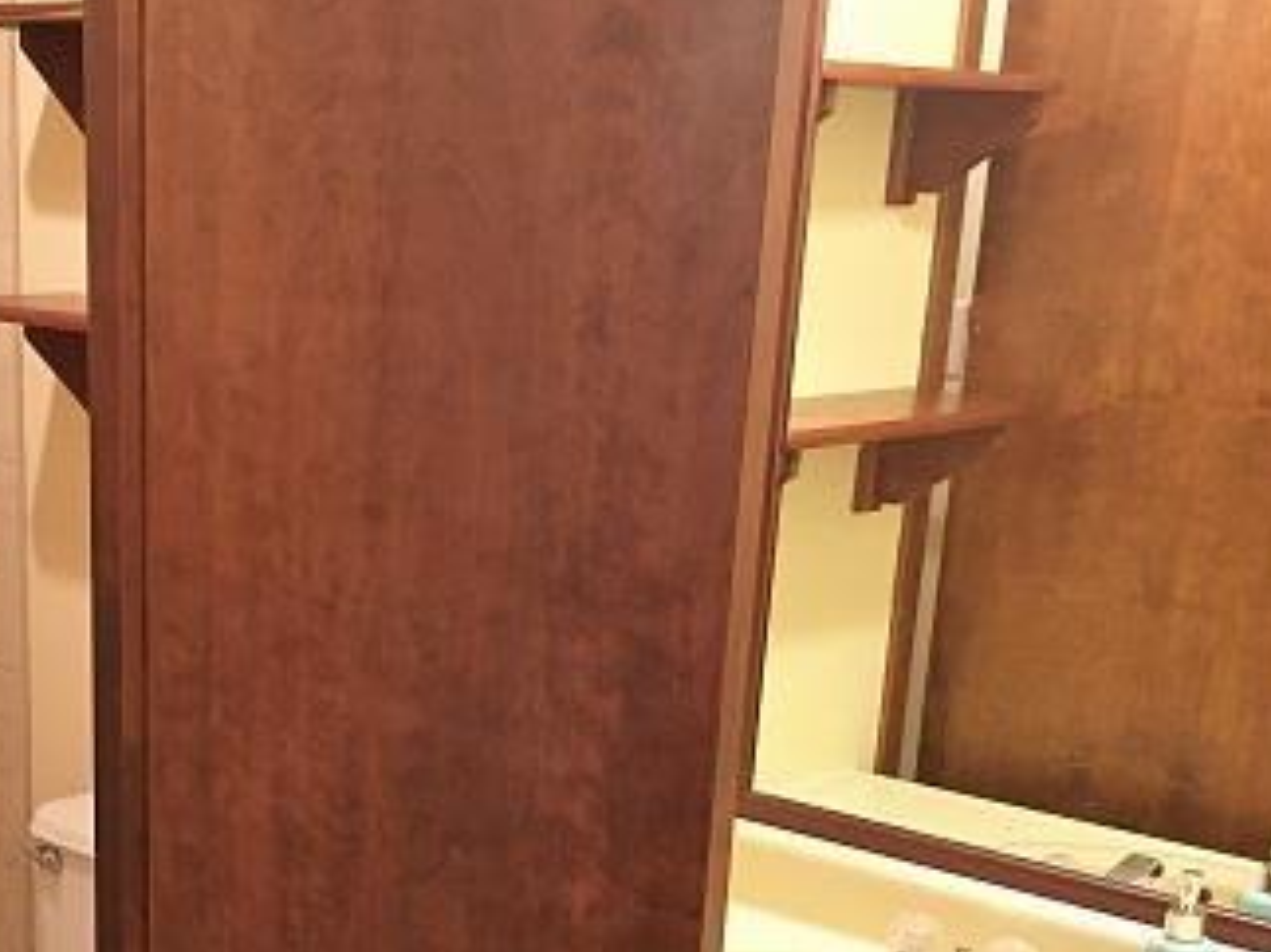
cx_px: 334
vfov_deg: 23.2
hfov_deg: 31.2
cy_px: 921
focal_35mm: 61
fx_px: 2239
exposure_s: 1/4
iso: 50
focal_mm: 4.15
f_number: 2.2
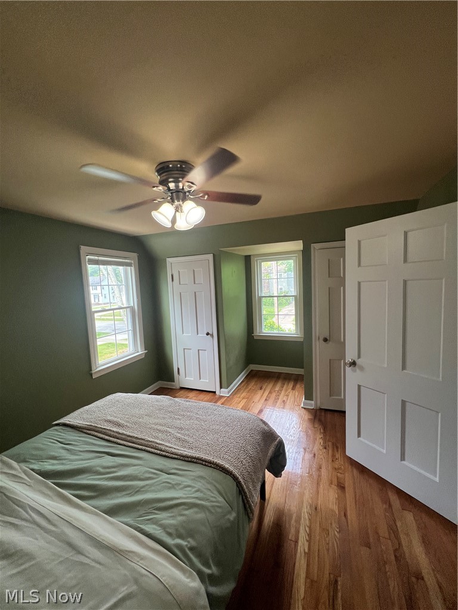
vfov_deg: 106.2
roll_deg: +2.9
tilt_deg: -6.5
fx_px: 229
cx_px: 229
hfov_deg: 89.9
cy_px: 305
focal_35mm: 13
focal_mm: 1.57
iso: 160
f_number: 1.8
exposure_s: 1/120
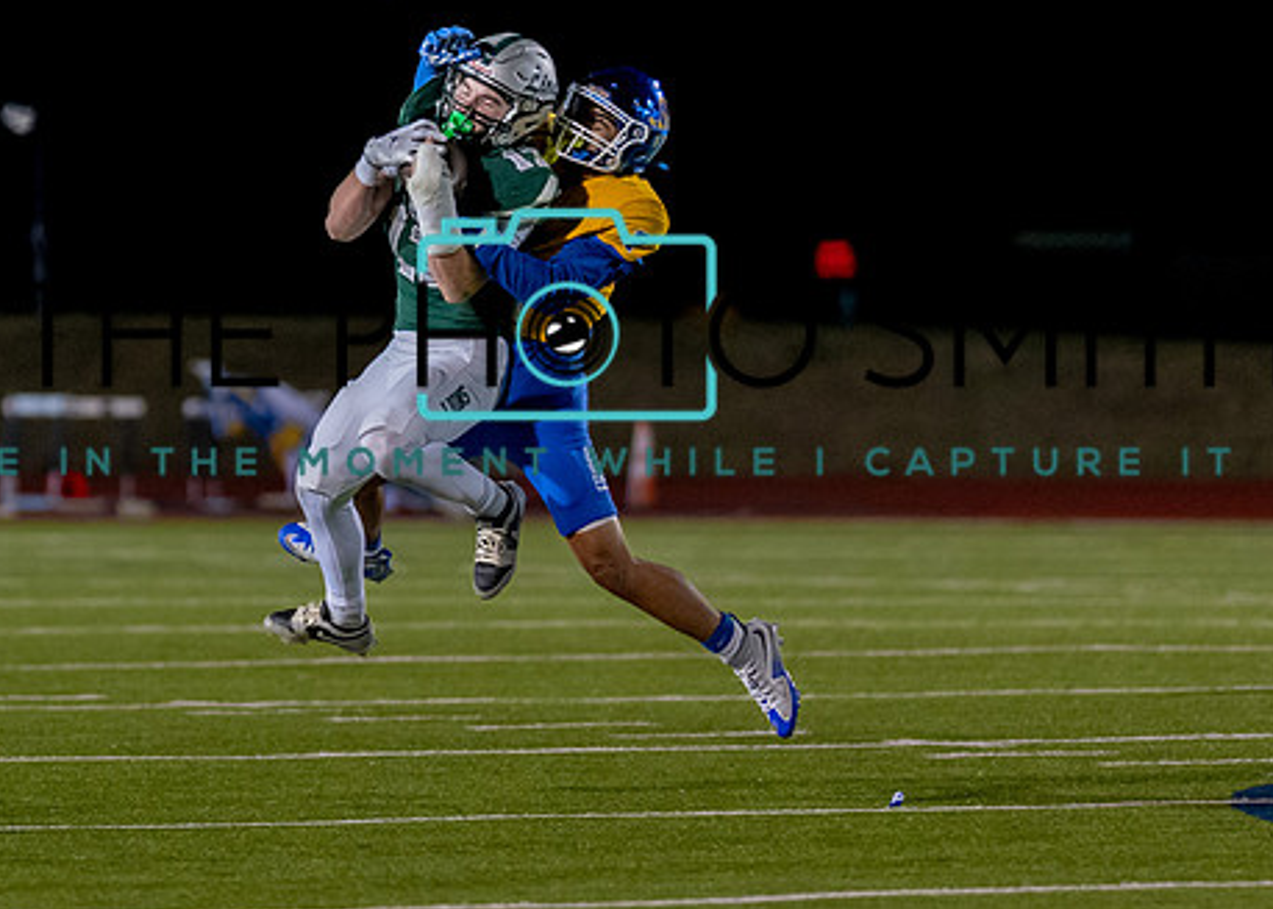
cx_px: 288
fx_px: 15110
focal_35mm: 418
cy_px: 237
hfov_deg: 4.8
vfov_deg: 3.4
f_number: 1.8
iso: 1600
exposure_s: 1/1250
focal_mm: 135
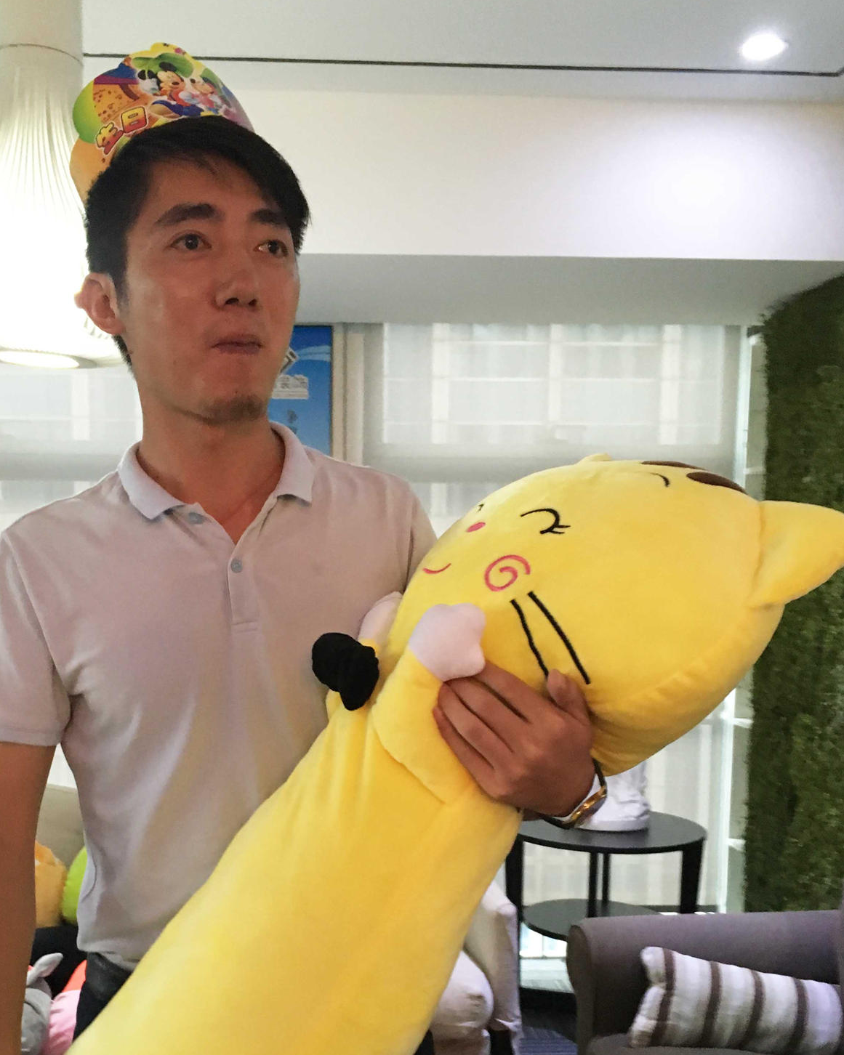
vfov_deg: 46.1
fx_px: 1218
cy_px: 711
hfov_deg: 38.0
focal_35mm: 39
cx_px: 323
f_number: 2.2
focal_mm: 4.15
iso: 200
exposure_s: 1/17
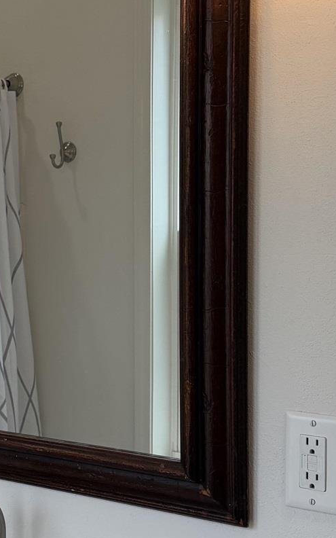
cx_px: -4
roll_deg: +0.7
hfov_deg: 17.2
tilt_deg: -3.9
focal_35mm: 74
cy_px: 281
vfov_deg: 27.8
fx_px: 1084
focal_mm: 6.76
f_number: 1.78
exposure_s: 1/521
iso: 100
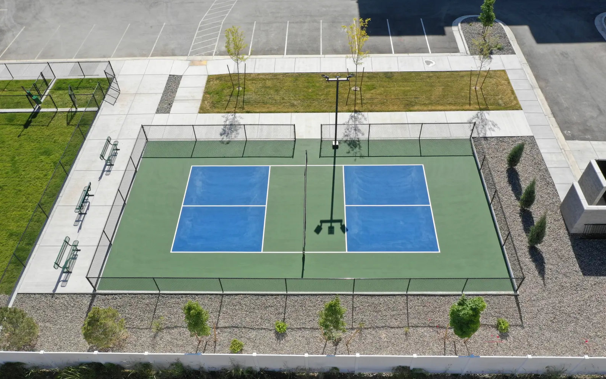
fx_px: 479
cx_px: 306
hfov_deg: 64.6
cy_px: 199
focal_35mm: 29
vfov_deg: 43.1
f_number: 5.6
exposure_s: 1/400
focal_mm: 10.26
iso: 100
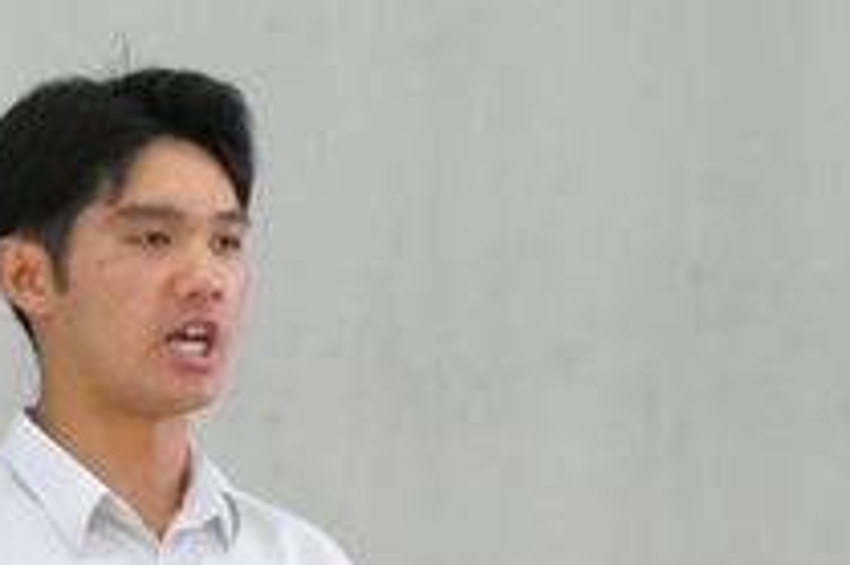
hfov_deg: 2.0
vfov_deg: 1.3
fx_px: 24135
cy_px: 569
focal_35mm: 1023
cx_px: 338
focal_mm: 76.7
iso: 1600
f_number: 5.6
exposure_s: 1/80
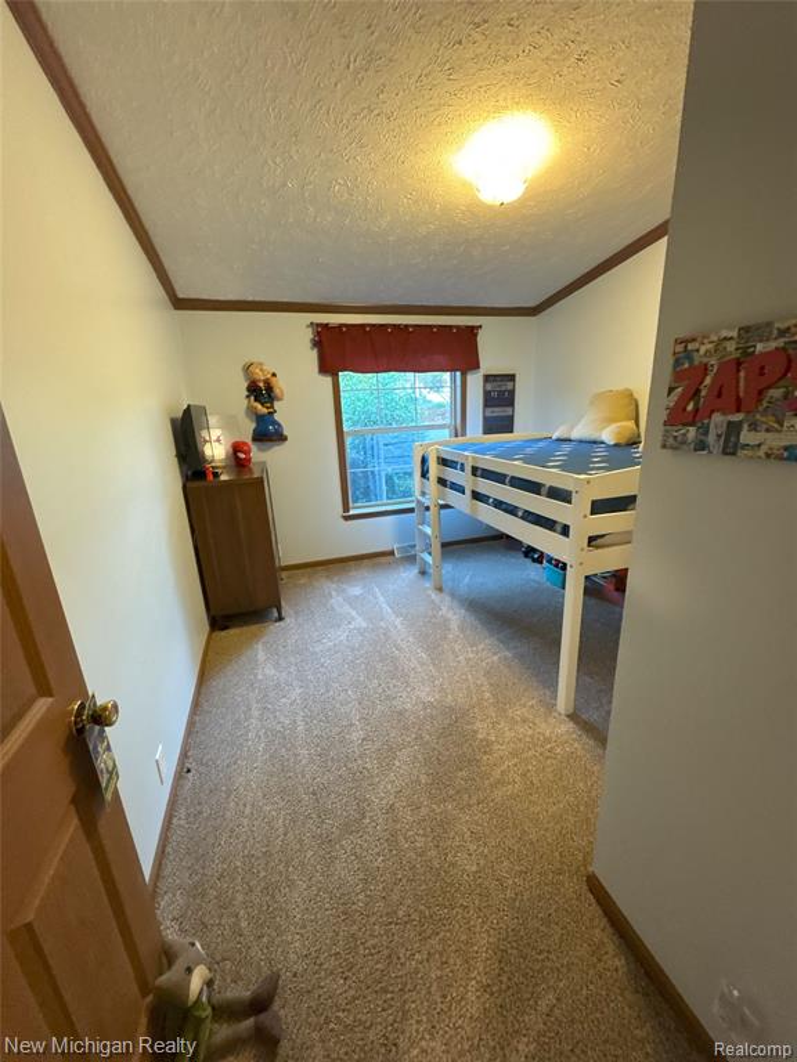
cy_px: 531
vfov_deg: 102.1
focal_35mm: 14
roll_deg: +3.5
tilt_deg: -18.4
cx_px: 398
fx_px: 430
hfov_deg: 85.7
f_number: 2.2
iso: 640
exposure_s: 1/60
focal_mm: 2.22
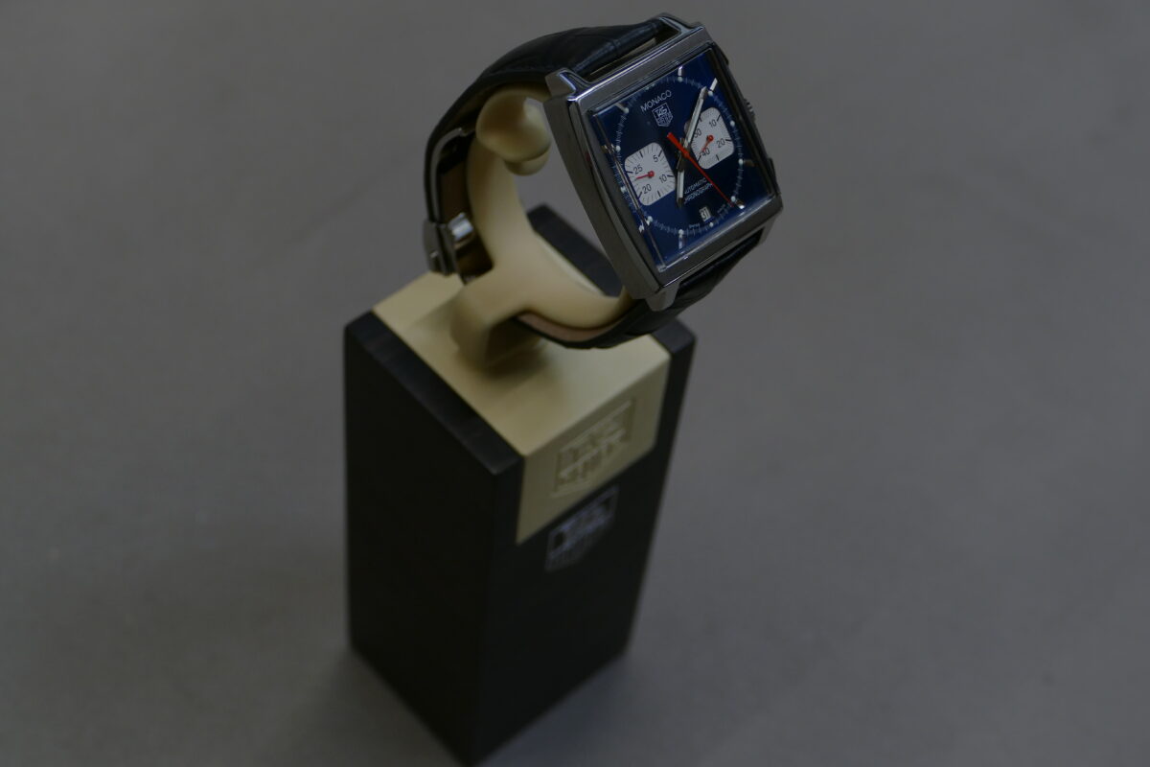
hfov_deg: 32.4
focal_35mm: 62
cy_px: 384
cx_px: 575
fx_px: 1980
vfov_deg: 21.9
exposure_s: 1/80
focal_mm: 22.58
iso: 250
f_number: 3.5
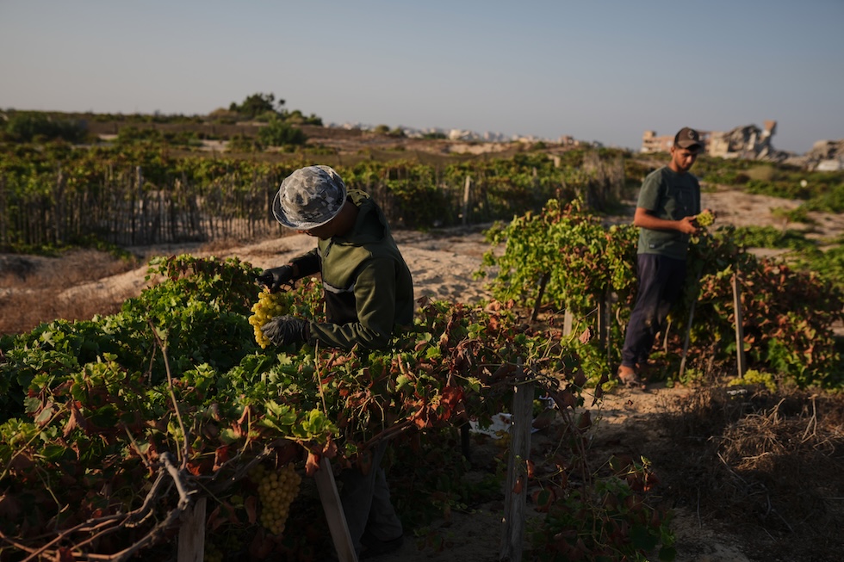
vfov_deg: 37.8
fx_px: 820
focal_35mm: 35
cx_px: 422
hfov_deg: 54.4
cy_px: 281
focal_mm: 35
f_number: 2.8
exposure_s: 1/1000
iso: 64
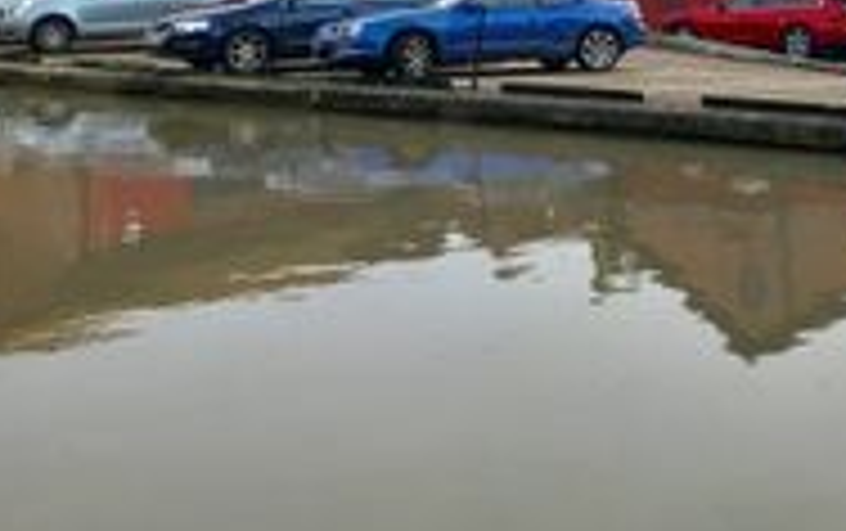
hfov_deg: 31.2
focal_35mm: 63
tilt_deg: +0.0
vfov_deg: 19.8
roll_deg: +0.9
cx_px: 734
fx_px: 1454
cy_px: -45
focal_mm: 3.99
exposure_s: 1/748
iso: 20
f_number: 1.8
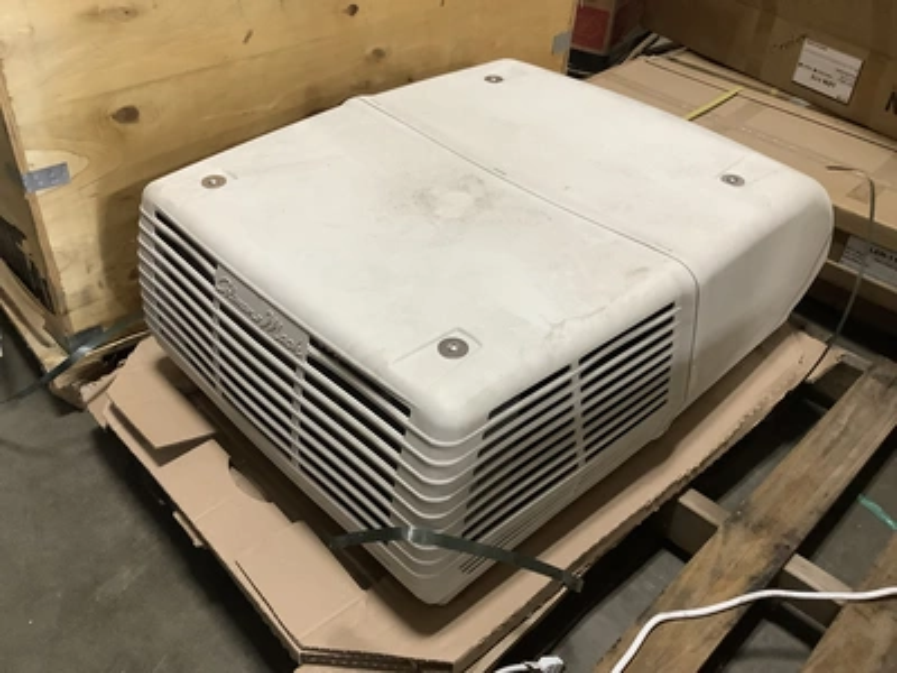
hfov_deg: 58.4
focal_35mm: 31
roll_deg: -5.2
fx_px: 803
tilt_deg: -39.6
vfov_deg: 45.4
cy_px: 336
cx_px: 448
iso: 250
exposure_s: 1/40
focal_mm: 3.3
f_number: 2.4
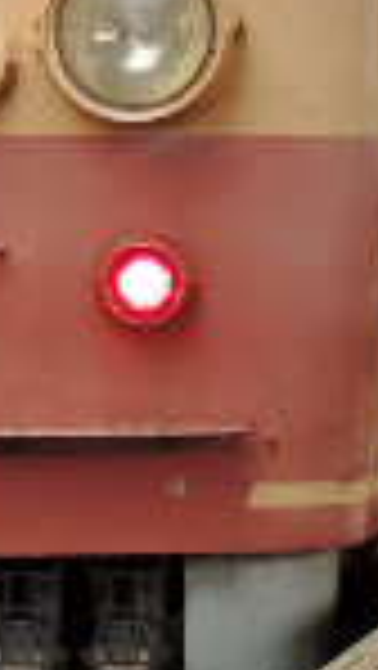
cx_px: 76
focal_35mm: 234
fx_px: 4163
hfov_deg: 5.2
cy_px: 121
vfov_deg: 9.2
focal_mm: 8.9
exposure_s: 1/40
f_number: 4.5
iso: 200
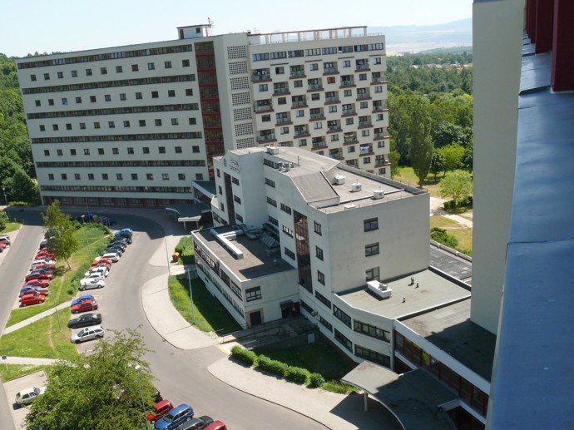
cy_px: 215
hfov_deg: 52.6
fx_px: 580
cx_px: 287
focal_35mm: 35
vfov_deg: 40.7
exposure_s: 1/200
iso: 100
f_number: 7.1
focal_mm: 7.4
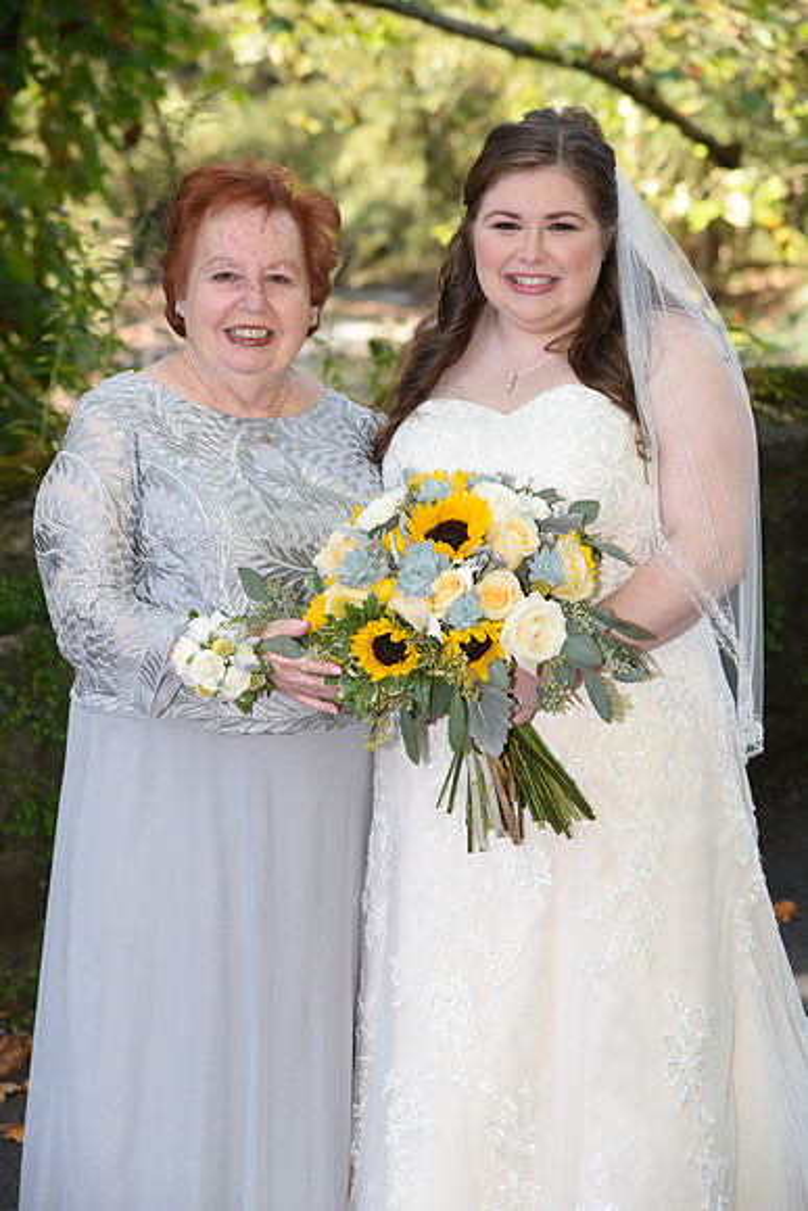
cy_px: 606
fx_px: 3533
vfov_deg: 19.5
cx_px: 404
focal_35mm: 105
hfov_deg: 13.0
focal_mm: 105
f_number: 5.6
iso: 640
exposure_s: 1/200
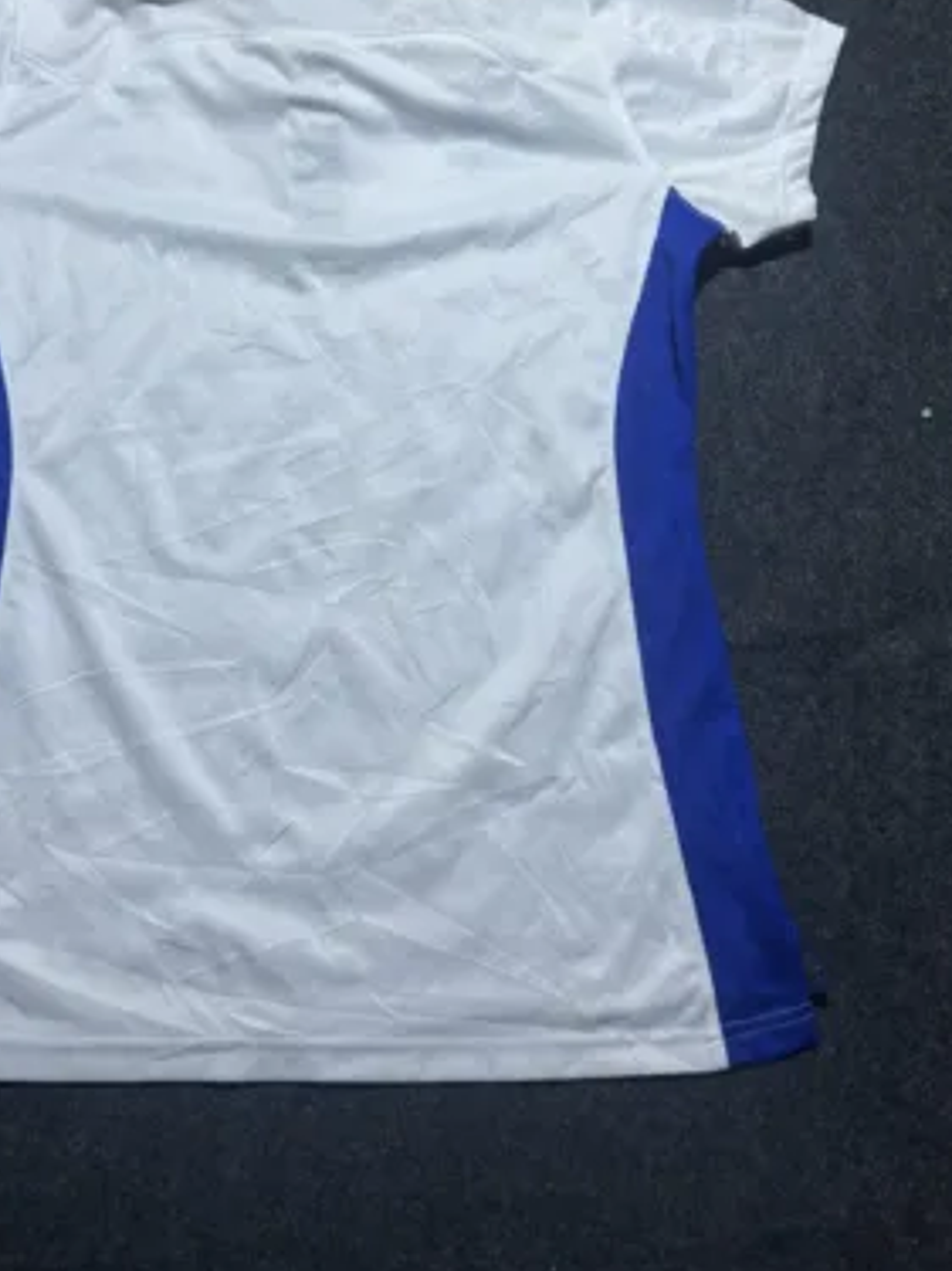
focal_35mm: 37
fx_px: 1358
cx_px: 325
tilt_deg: -52.4
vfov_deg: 49.9
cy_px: 527
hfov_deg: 38.3
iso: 32
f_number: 1.5
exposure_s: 1/146
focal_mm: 5.7
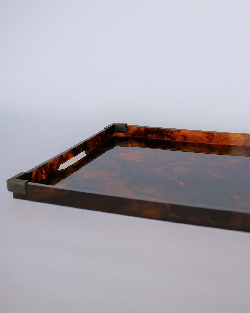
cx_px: 180
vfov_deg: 35.4
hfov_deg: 28.3
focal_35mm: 53
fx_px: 490
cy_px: 157
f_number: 2.8
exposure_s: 1/250
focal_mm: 20
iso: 200
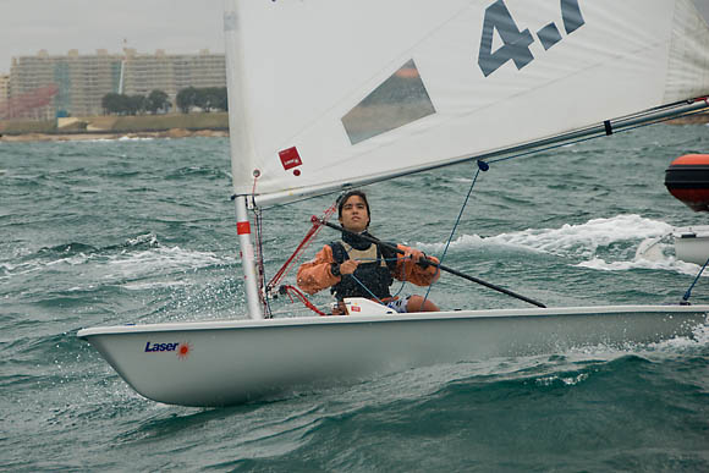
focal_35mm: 168
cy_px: 236
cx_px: 354
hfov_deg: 12.2
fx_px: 3309
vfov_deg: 8.2
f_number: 6.3
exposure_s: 1/1000
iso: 200
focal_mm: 112
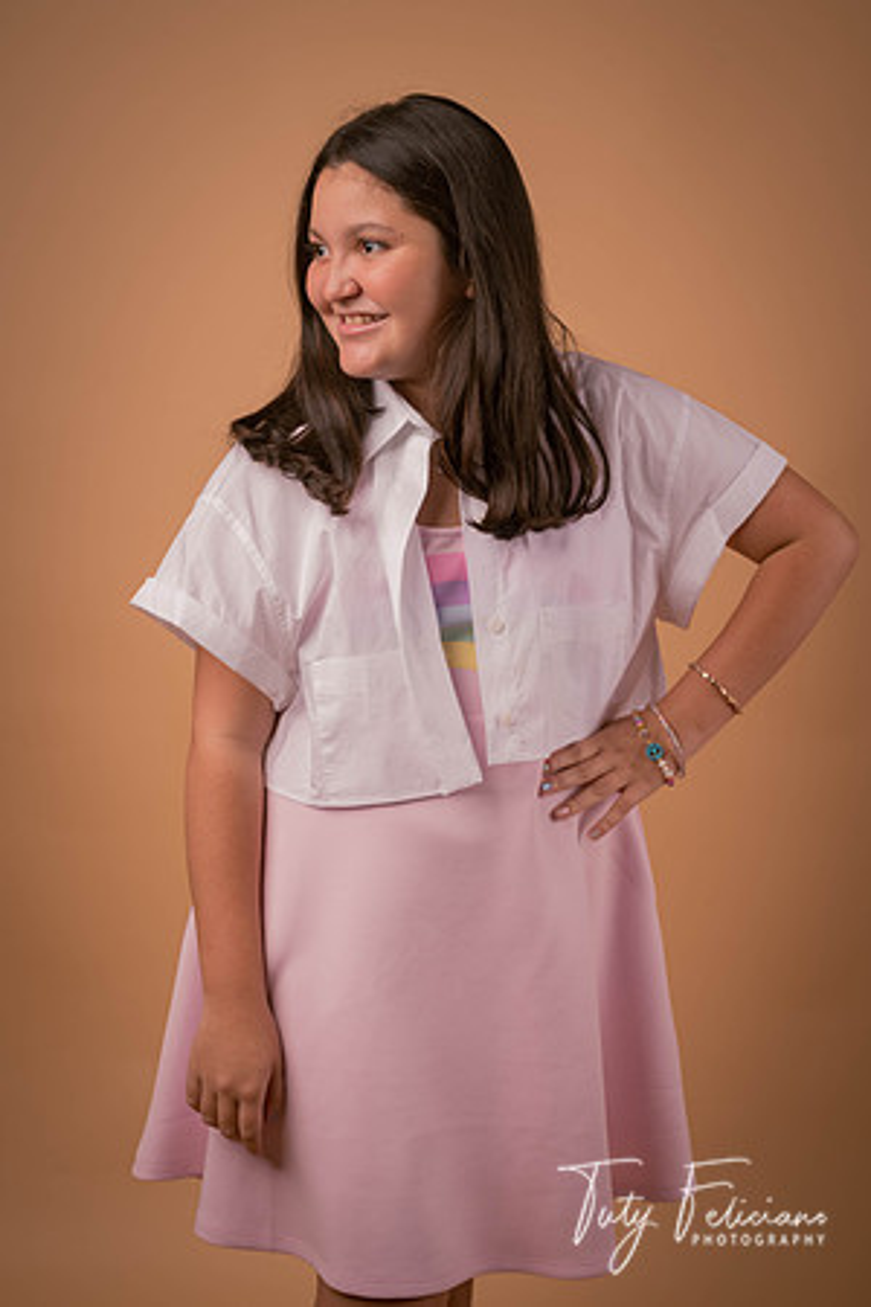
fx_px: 1923
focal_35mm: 53
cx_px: 436
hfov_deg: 25.5
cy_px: 654
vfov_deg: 37.5
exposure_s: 1/160
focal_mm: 53
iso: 64
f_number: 6.3
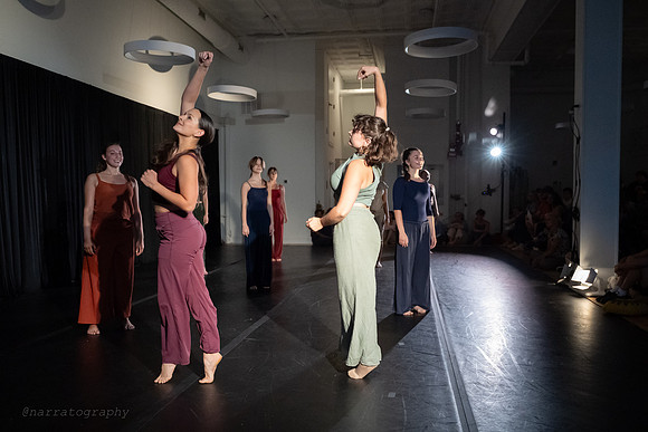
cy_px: 216
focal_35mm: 30
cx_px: 348
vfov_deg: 43.5
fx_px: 542
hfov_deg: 61.7
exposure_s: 1/400
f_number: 3.5
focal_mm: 28
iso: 6400
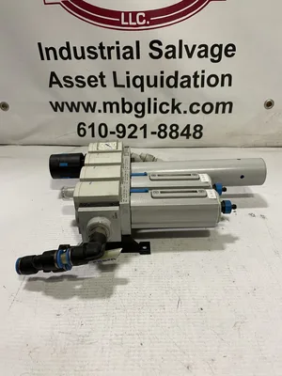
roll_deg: +0.9
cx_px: 141
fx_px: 282
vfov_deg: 67.3
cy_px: 188
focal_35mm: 26
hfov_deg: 53.1
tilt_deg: -32.4
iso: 100
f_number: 1.6
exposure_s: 1/60
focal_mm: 4.2
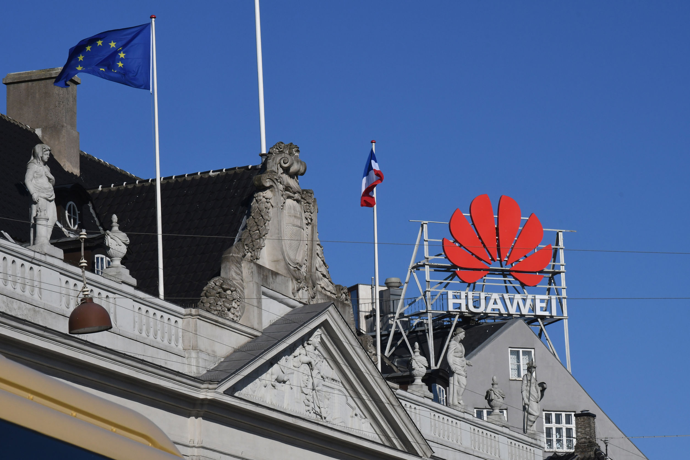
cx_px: 345
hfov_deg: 17.5
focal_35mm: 117
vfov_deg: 11.7
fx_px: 2242
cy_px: 230
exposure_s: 1/1250
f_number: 18
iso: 800
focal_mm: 78
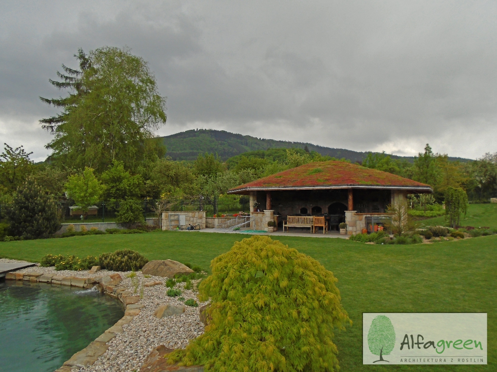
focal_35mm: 26
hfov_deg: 67.3
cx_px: 248
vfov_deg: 53.1
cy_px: 186
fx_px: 373
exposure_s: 1/320
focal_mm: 4.6
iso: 100
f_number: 3.2
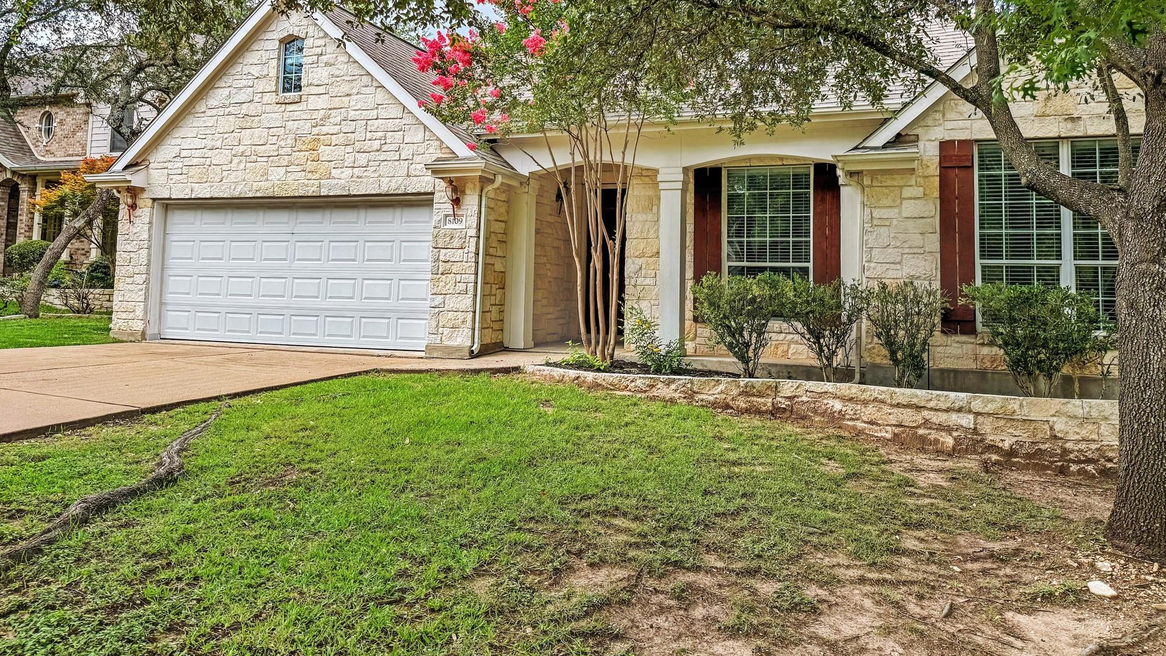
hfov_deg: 69.8
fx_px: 835
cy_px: 224
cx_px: 596
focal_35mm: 27
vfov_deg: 42.4
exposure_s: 1/1100
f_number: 1.8
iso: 80
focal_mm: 6.76
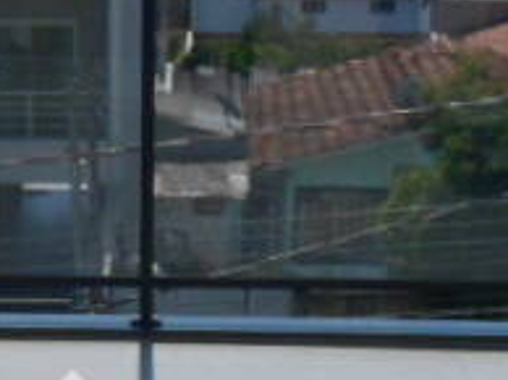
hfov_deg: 14.8
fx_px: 1935
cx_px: 73
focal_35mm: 132
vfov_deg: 10.8
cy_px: 577
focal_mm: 4.5
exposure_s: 1/250
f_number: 9.2
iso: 80
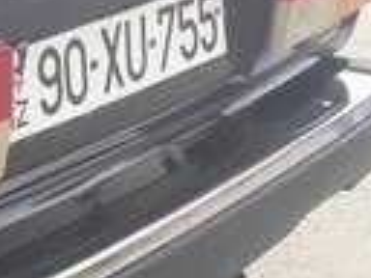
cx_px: -449
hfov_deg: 11.8
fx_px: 1543
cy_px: 48
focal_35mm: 144
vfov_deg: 10.3
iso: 40
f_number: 1.9
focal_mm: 3.7
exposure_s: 1/234
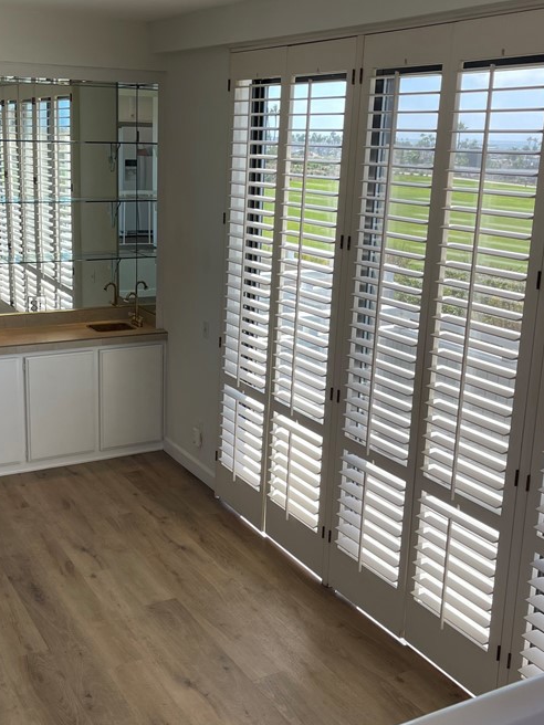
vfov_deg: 47.8
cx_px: 199
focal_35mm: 39
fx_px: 817
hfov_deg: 36.6
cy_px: 336
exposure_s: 1/608
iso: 32
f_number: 1.6
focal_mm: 5.1
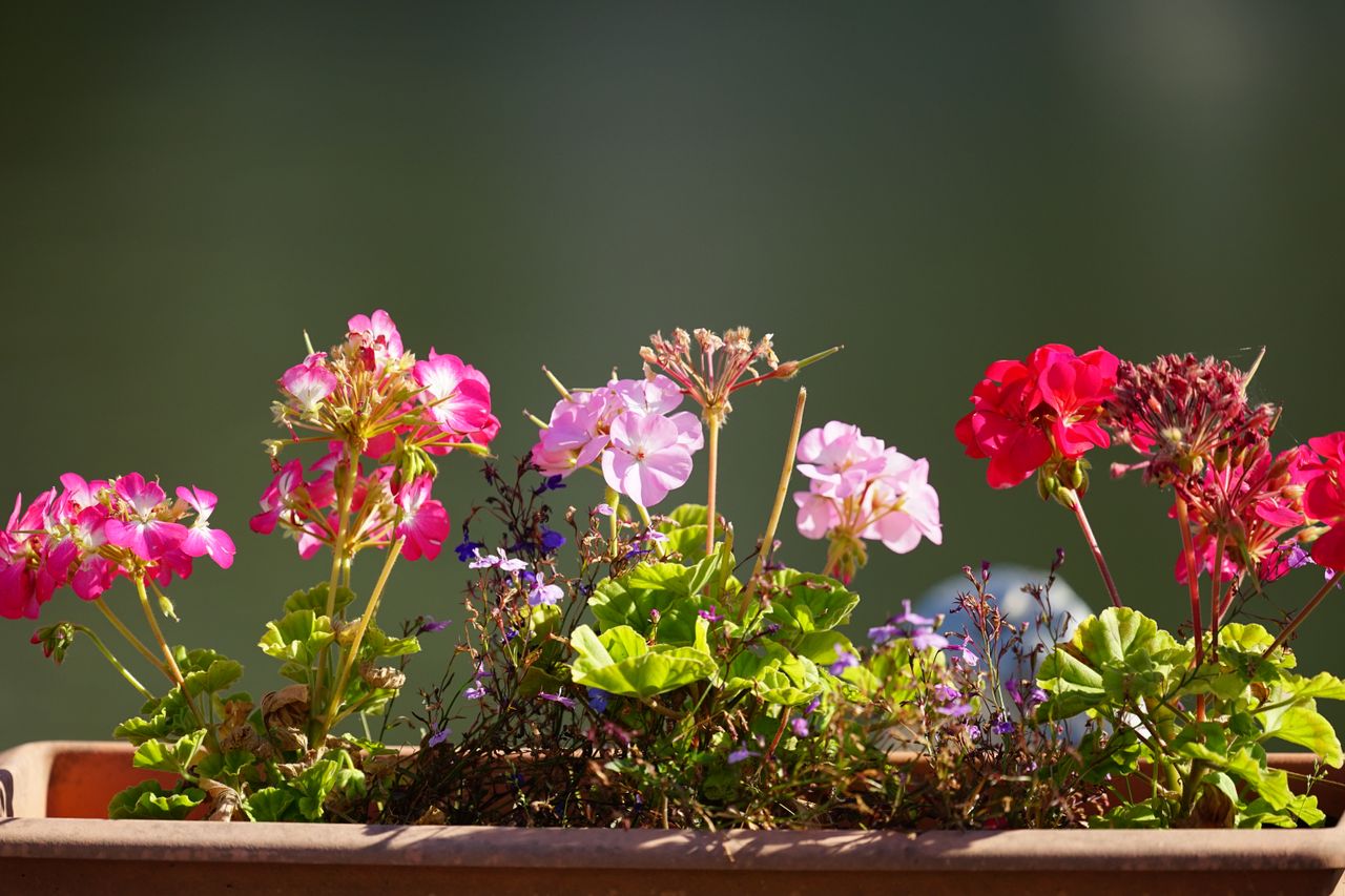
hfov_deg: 5.2
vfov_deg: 3.5
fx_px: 14744
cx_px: 672
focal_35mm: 395
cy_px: 448
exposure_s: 1/1600
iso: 320
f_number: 4
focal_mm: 394.7
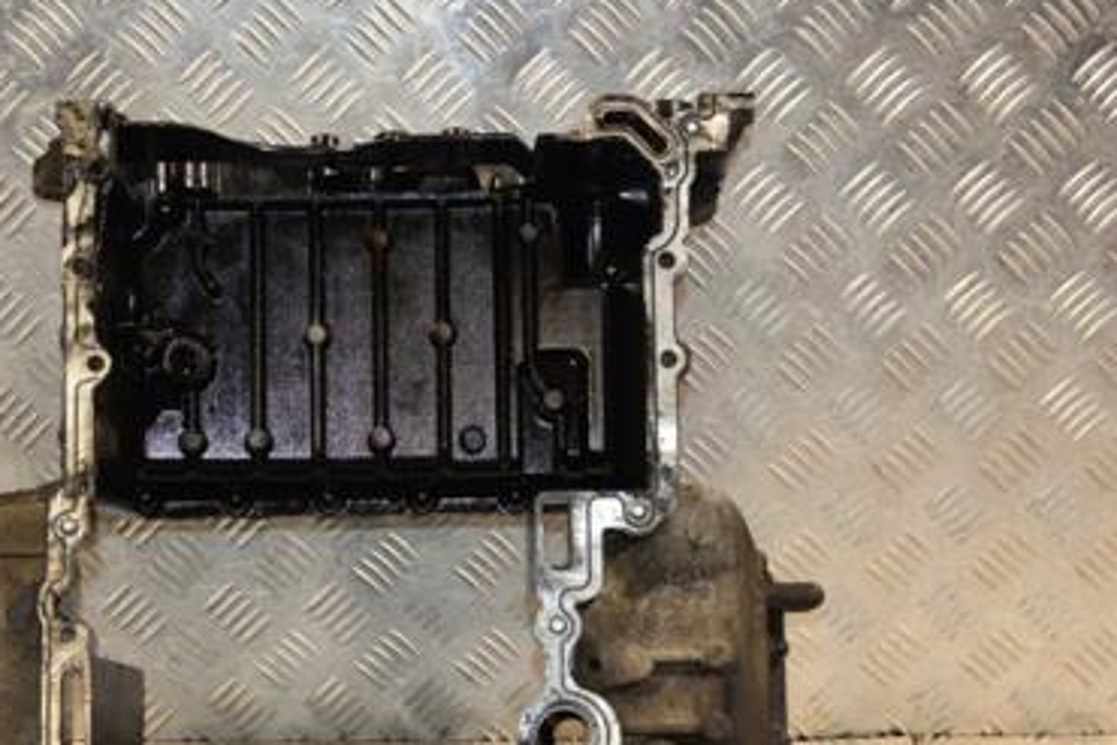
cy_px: 489
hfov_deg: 27.6
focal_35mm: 73
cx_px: 435
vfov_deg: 18.6
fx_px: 2266
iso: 800
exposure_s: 1/160
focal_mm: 30
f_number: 5
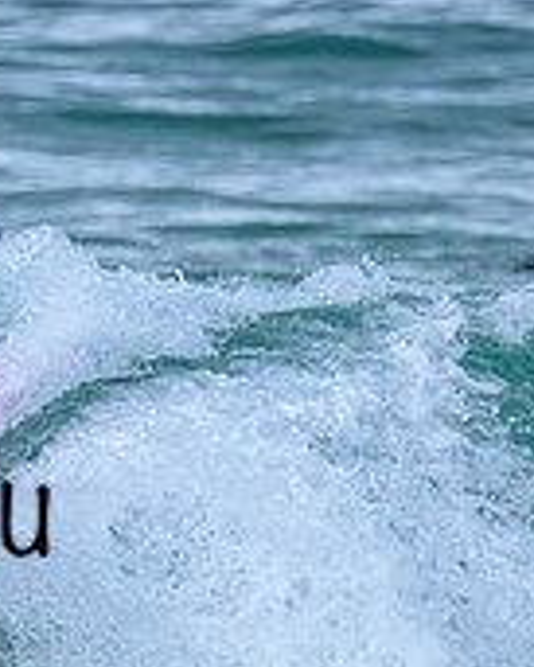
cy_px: 335
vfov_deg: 0.9
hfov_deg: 0.7
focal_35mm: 2095
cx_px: -93
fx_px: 41351
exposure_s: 1/2000
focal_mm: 480
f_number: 7.6
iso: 900
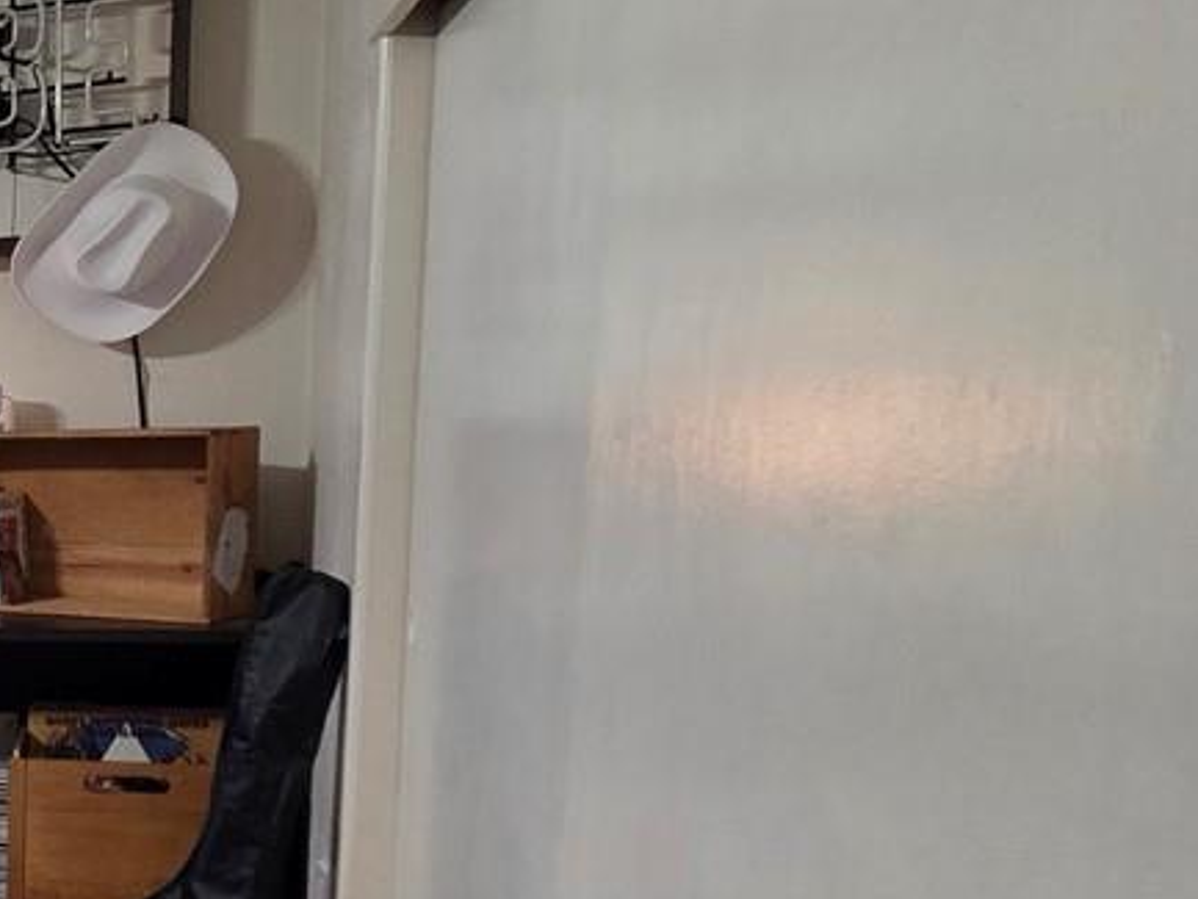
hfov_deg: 26.0
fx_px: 1662
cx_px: -697
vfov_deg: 29.8
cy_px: 683
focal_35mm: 48
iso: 320
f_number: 1.9
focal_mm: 2.2
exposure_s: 1/60
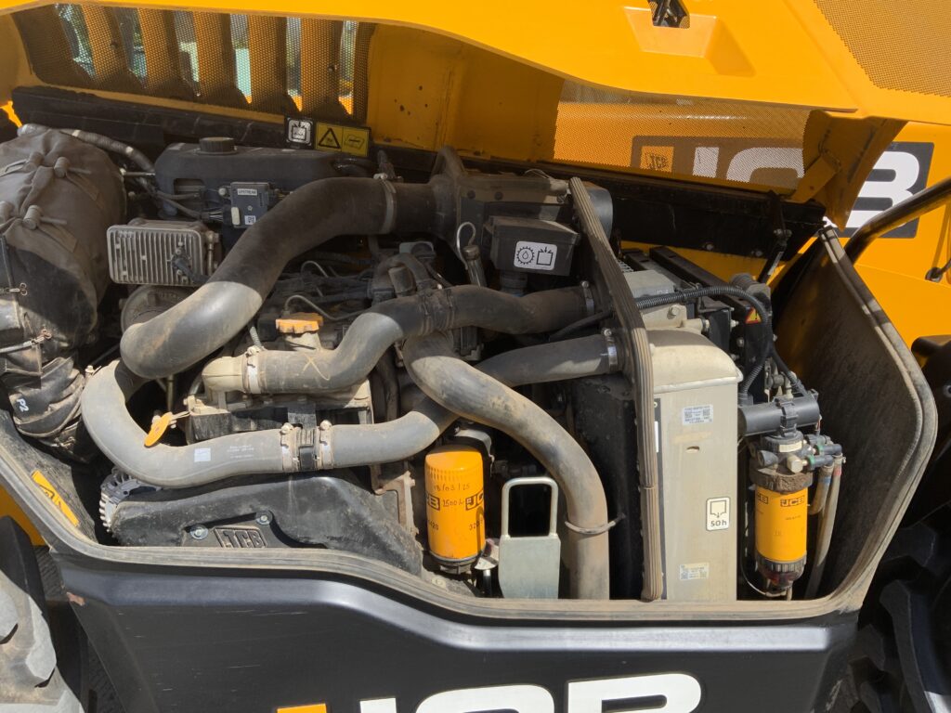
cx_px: 476
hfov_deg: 61.7
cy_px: 356
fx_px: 797
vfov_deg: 48.2
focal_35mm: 29
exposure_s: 1/869
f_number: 1.8
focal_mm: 3
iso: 16
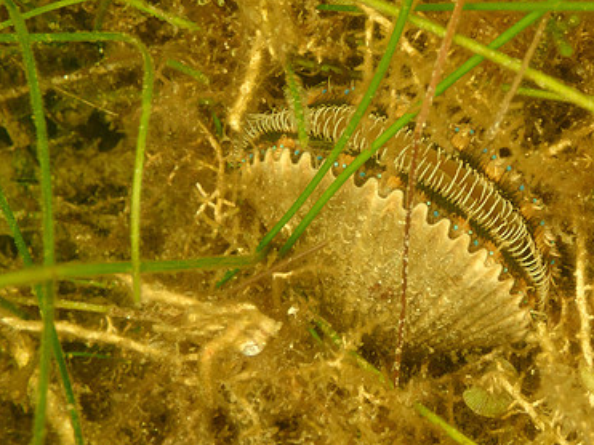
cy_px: 162
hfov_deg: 20.2
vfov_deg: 15.2
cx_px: 410
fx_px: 1664
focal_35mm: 97
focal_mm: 11.09
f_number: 3.6
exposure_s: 1/100
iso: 200
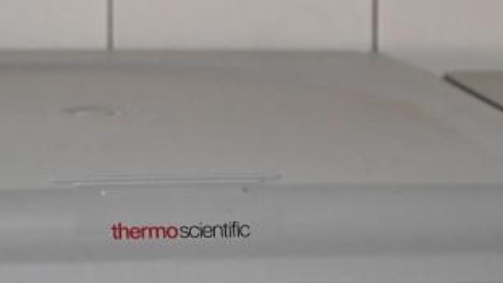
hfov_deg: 8.9
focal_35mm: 241
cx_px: 262
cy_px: 423
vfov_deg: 5.0
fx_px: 3215
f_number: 4
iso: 2800
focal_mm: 70
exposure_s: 1/80
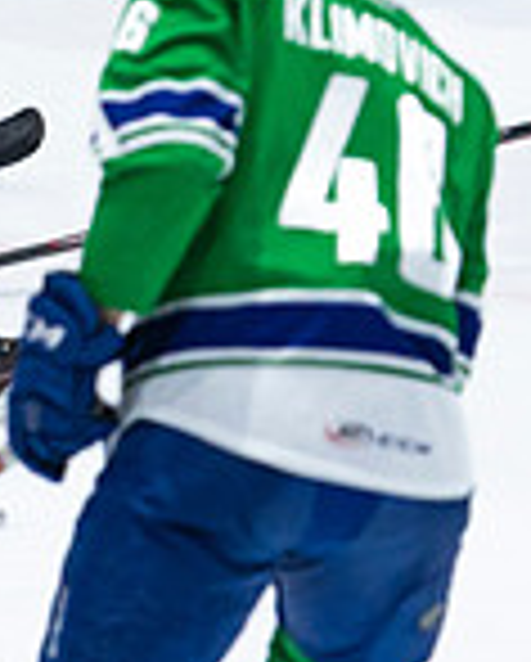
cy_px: -661
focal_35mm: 1254
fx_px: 24583
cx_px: 620
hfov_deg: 1.2
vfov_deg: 1.5
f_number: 2.8
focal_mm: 200
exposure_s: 1/1250
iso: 1250
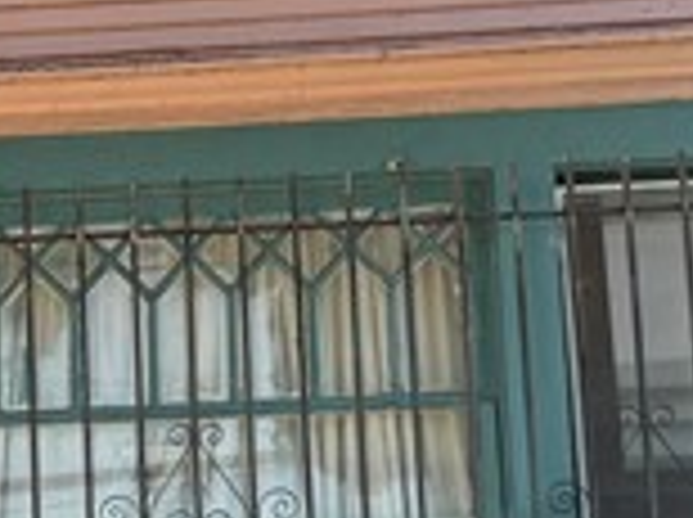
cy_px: 414
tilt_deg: +13.3
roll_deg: +0.2
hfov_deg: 11.8
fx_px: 3198
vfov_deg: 9.2
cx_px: -338
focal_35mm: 160
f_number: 1.78
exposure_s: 1/1075
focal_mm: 6.76
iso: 100
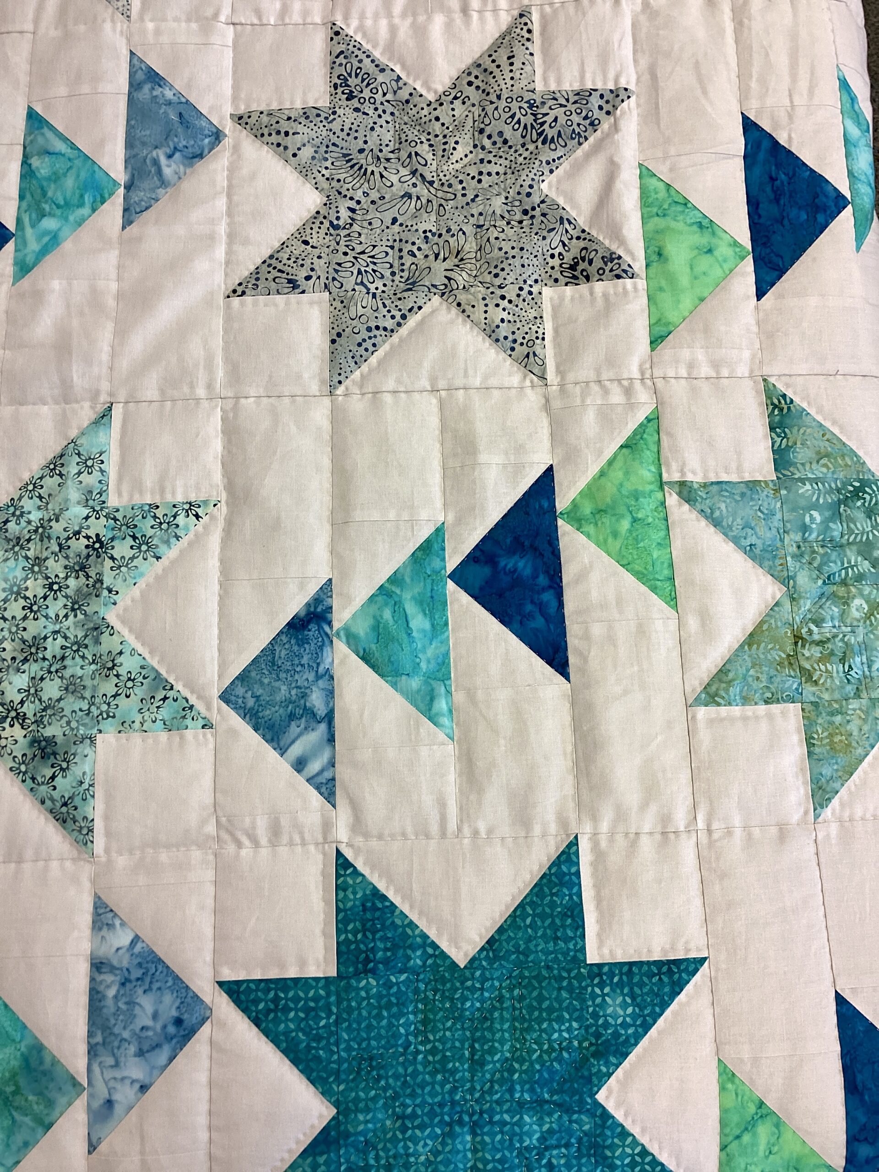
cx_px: 440
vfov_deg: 58.4
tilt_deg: -78.7
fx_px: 1050
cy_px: 586
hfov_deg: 45.4
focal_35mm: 31
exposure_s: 1/50
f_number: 2.4
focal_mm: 3.3
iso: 50
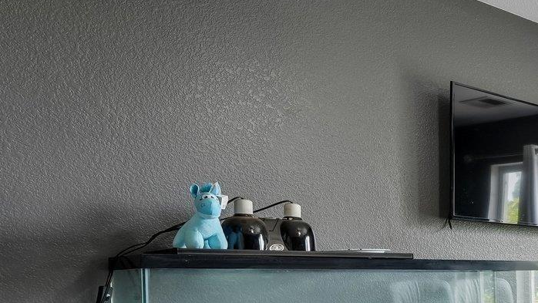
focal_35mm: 43
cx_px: 776
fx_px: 614
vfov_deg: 26.6
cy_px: 287
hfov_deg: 30.5
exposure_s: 1/25
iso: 640
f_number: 8
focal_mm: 14
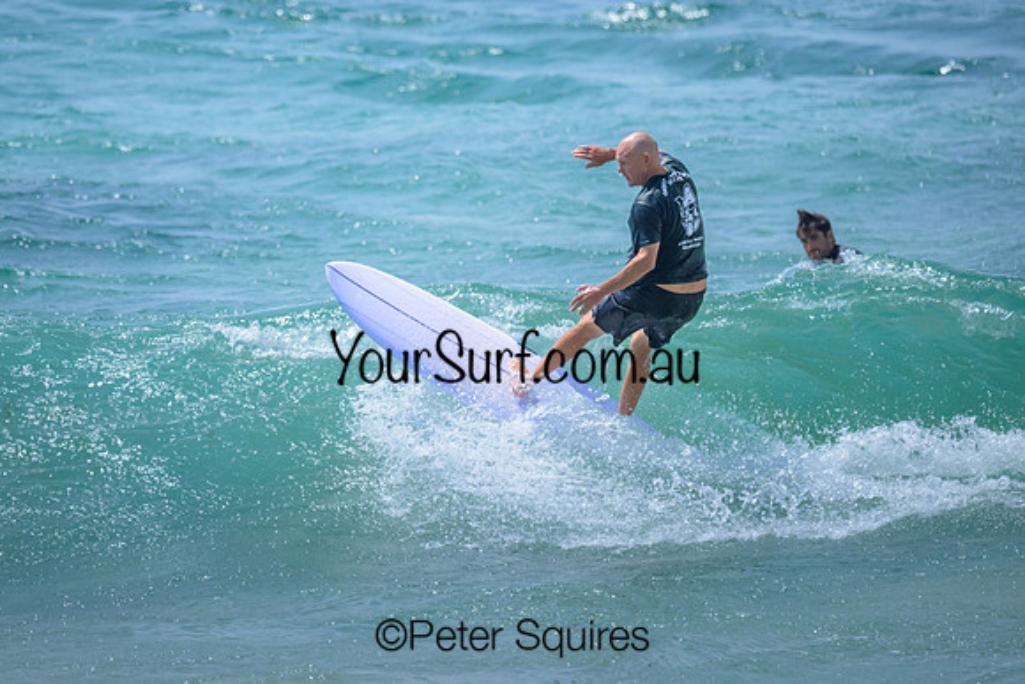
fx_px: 31337
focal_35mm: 1100
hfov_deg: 1.9
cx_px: 526
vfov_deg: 1.3
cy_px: 214
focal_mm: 800
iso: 360
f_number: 6.3
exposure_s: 1/3200
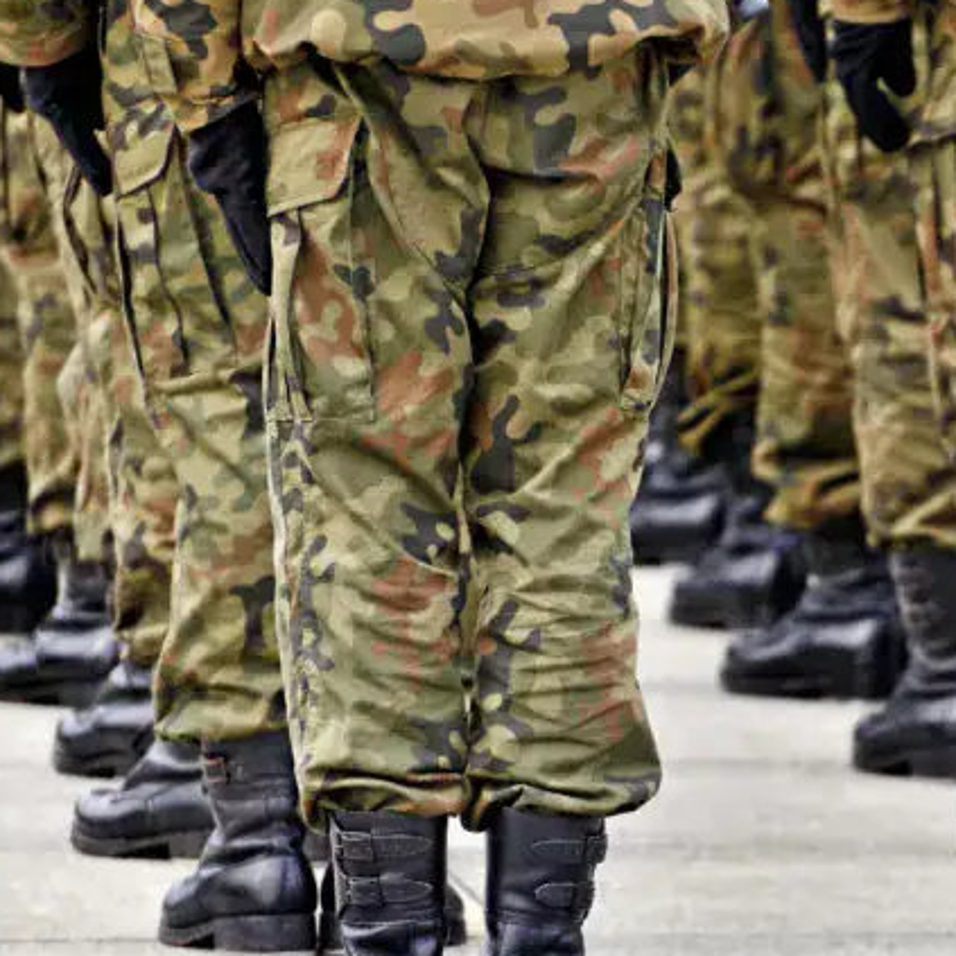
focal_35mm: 618
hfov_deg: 2.8
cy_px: 470
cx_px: 805
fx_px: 19310
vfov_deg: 2.8
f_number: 5.6
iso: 250
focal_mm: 300
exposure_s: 1/320
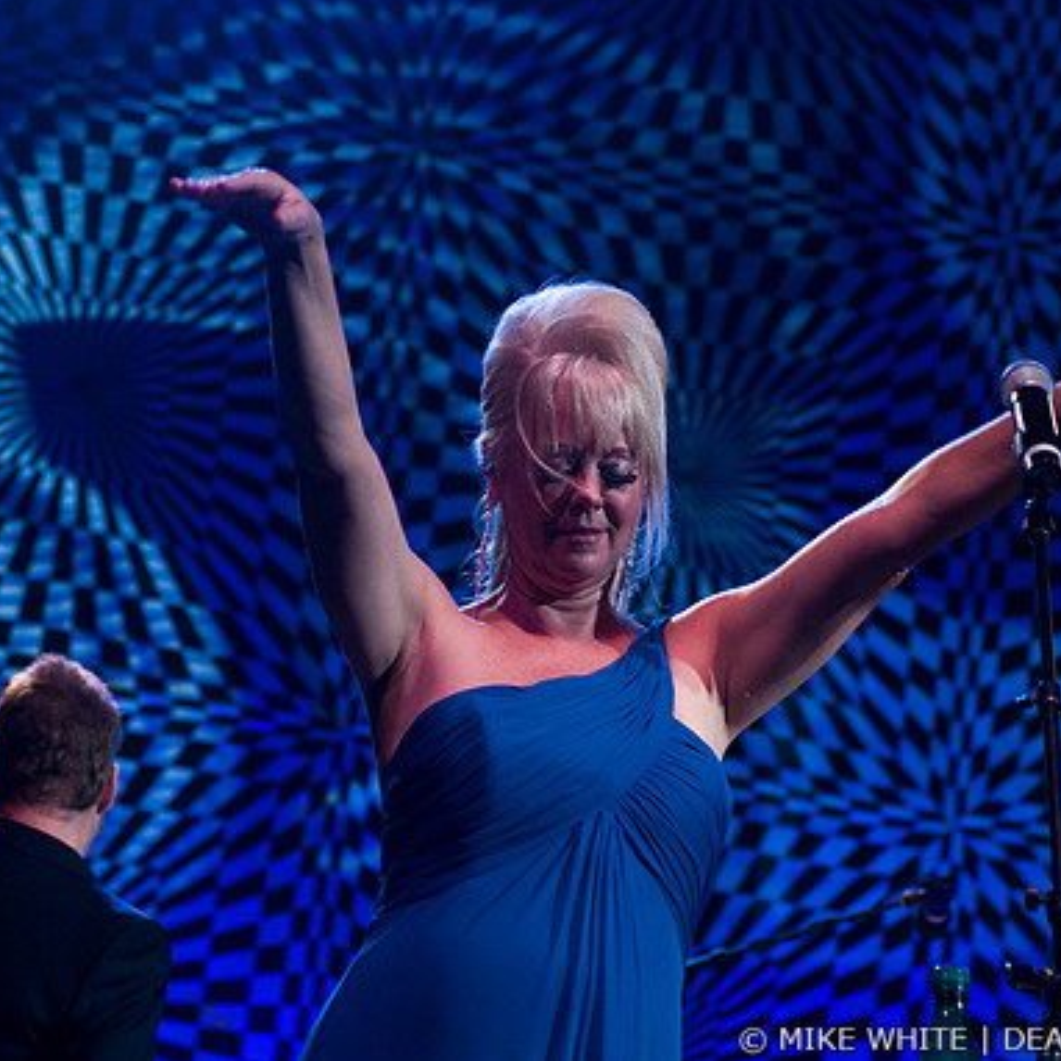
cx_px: 553
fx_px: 4161
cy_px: 526
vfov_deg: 14.5
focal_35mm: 120
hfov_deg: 14.5
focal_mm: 62
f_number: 3.5
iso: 800
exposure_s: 1/400
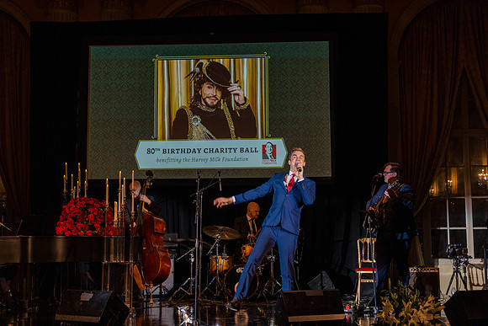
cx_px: 244
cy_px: 163
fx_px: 637
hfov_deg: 41.9
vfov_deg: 28.7
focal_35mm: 47
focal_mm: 47
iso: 800
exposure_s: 1/200
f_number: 5.6
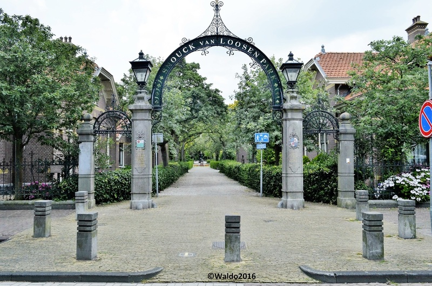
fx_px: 359
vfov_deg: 43.4
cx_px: 216
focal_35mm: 30
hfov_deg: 62.0
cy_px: 143
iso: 500
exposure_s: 1/400
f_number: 10
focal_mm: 20
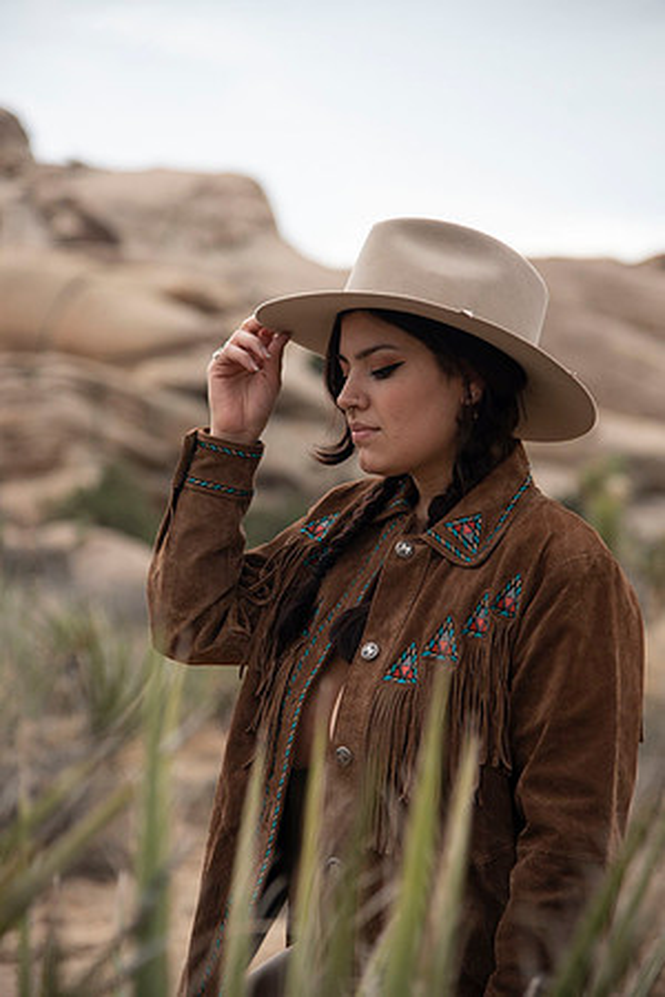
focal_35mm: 100
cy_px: 498
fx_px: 2771
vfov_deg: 20.4
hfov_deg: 13.7
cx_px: 332
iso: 100
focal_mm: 100
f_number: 4
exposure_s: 1/1600
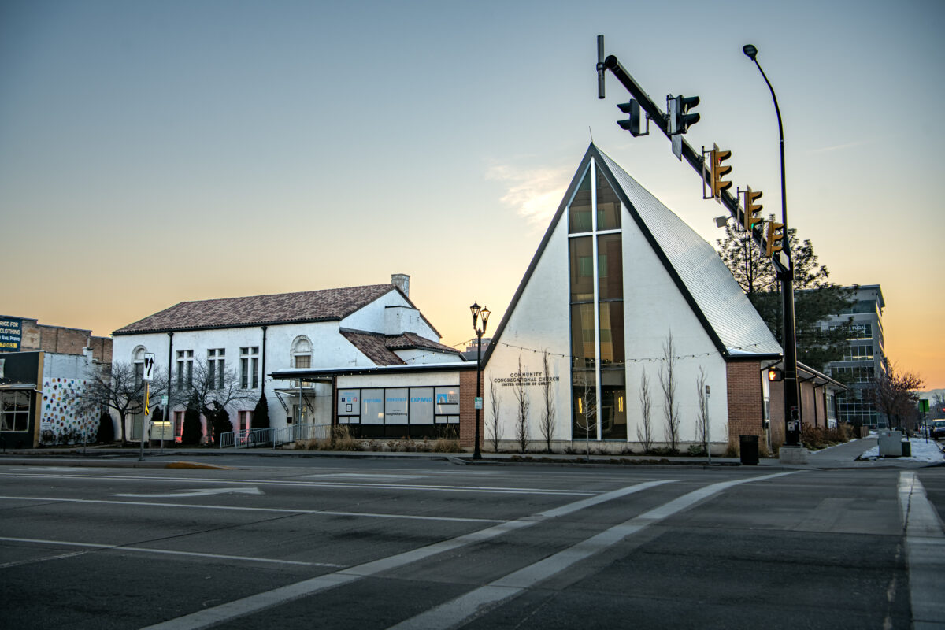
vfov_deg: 38.9
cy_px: 315
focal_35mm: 34
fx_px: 892
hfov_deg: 55.8
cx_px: 472
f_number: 5.6
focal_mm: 34
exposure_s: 1/200
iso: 100
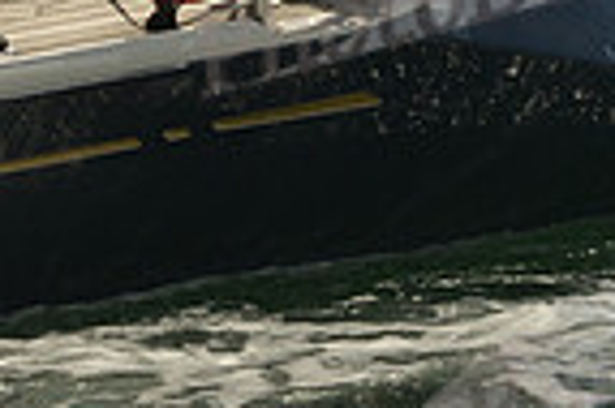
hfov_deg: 3.8
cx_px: -26
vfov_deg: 2.5
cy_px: -178
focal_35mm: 549
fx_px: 9368
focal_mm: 135
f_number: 9
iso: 400
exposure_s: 1/800
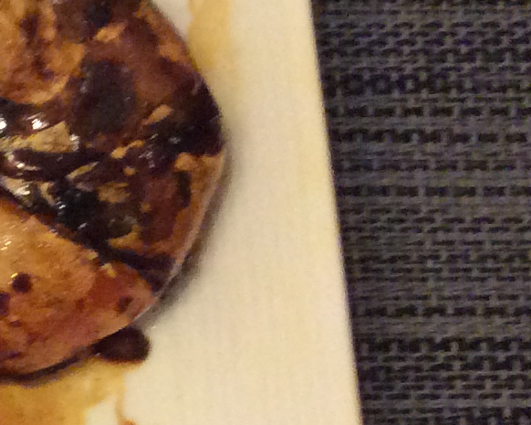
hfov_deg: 12.6
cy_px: 464
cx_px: -425
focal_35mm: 139
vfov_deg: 11.0
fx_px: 2183
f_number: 2.4
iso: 250
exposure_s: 1/24
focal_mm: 3.3
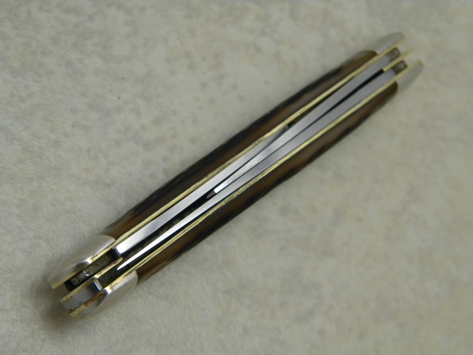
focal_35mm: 105
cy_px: 178
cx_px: 236
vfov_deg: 14.1
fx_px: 1435
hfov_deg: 18.7
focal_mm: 19
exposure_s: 1/40.4
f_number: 4.7
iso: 400
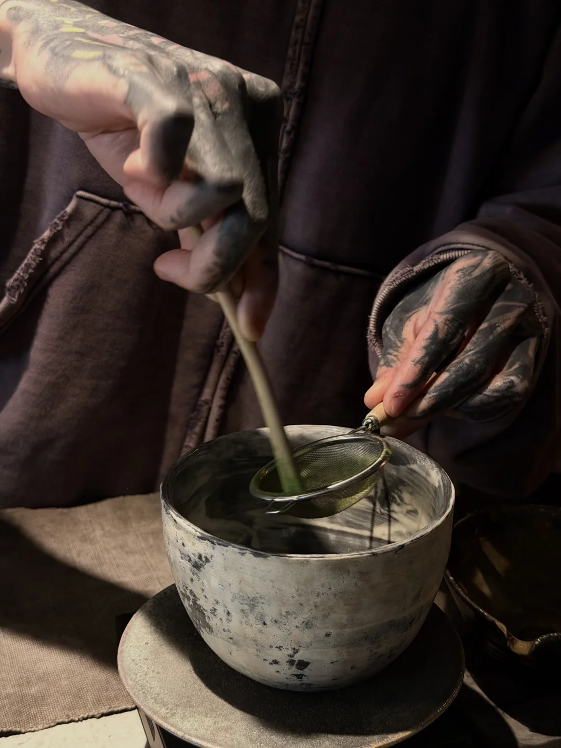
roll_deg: -0.6
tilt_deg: -20.0
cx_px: 280
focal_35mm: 48
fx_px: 1037
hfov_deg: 30.3
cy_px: 374
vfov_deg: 39.7
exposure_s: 1/50
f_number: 1.78
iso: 160
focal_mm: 6.76
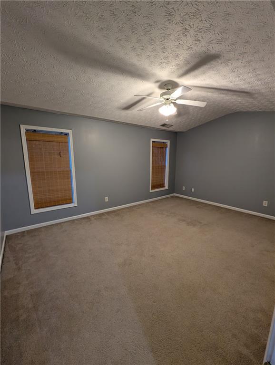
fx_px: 137
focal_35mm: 13
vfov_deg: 106.1
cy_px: 182
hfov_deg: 90.0
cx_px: 138
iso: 95
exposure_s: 1/24
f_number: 2.2
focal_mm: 1.95
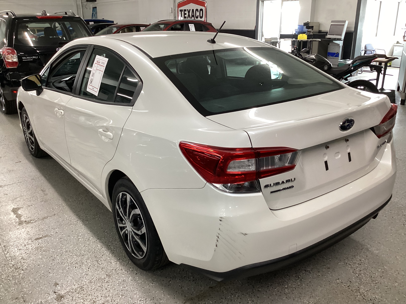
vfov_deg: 45.4
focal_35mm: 31
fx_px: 364
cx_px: 203
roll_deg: +0.0
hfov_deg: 58.4
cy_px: 152
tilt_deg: -20.1
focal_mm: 3.3
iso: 160
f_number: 2.4
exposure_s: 1/60
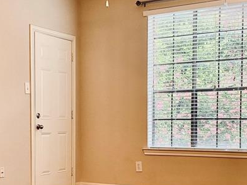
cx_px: 110
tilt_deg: -3.0
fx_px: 485
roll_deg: -0.1
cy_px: 141
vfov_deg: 21.4
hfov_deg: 28.5
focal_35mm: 68
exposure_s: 1/60
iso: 100
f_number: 1.8
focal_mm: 4.25
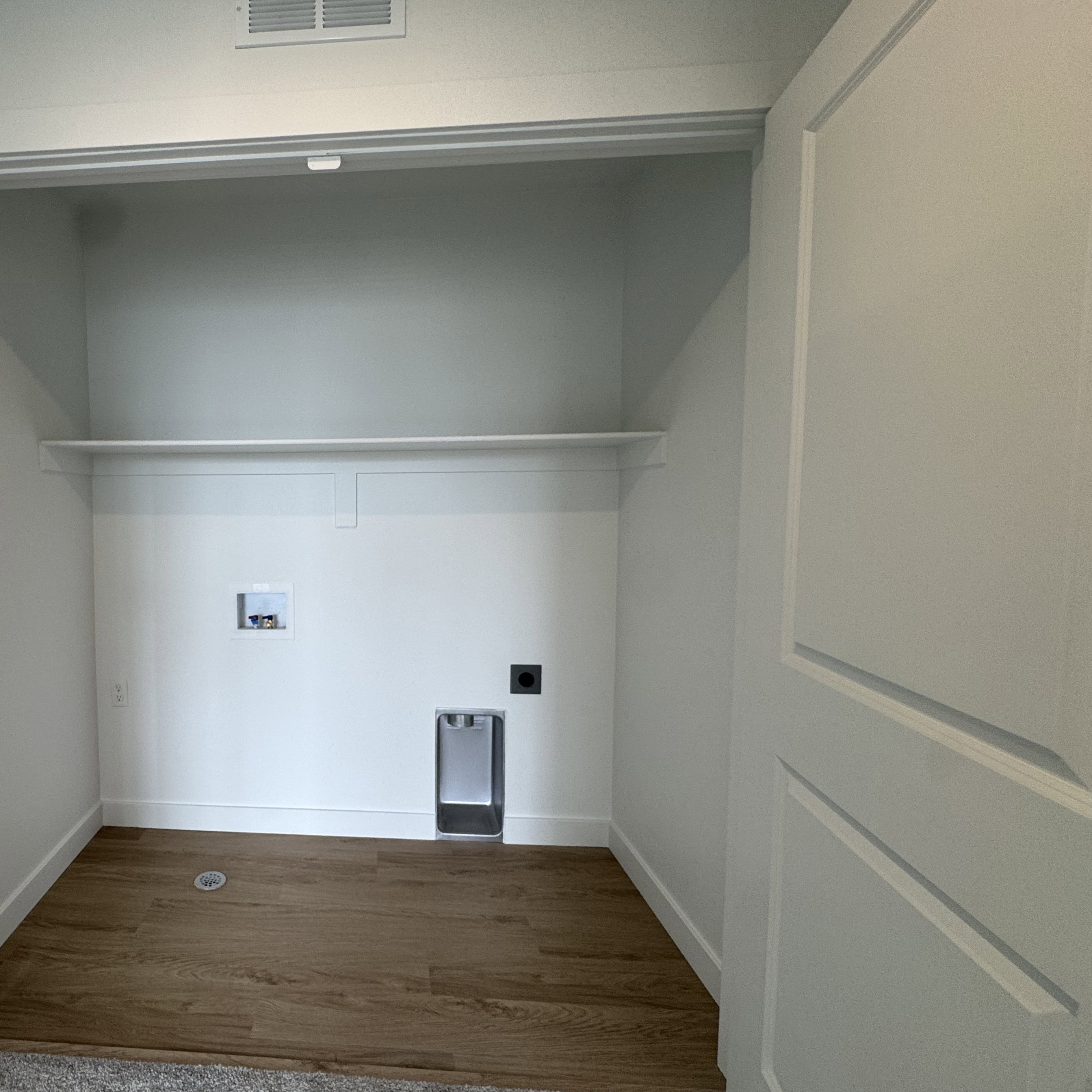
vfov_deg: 80.7
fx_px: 642
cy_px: 550
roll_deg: +1.7
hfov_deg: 76.5
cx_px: 314
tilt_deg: -2.9
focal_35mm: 18
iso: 80
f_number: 2.2
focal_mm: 2.22
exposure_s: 1/120
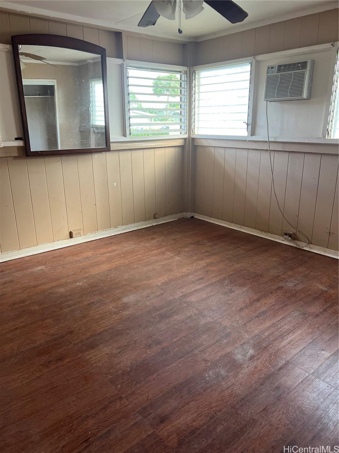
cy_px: 226
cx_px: 170
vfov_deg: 67.3
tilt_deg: -15.6
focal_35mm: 26
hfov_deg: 53.1
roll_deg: -0.2
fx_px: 339
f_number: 1.5
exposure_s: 1/105
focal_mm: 5.7
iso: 125
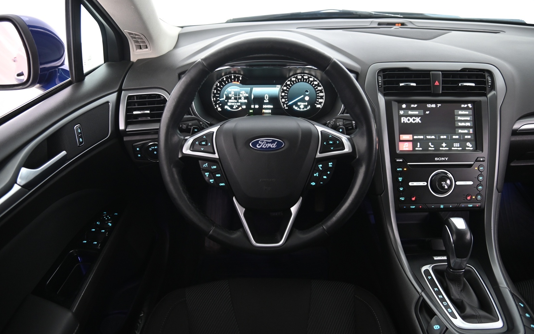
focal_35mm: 25
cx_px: 265
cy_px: 175
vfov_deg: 49.2
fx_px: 364
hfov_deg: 72.6
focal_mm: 24
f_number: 4
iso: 2000
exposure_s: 1/13
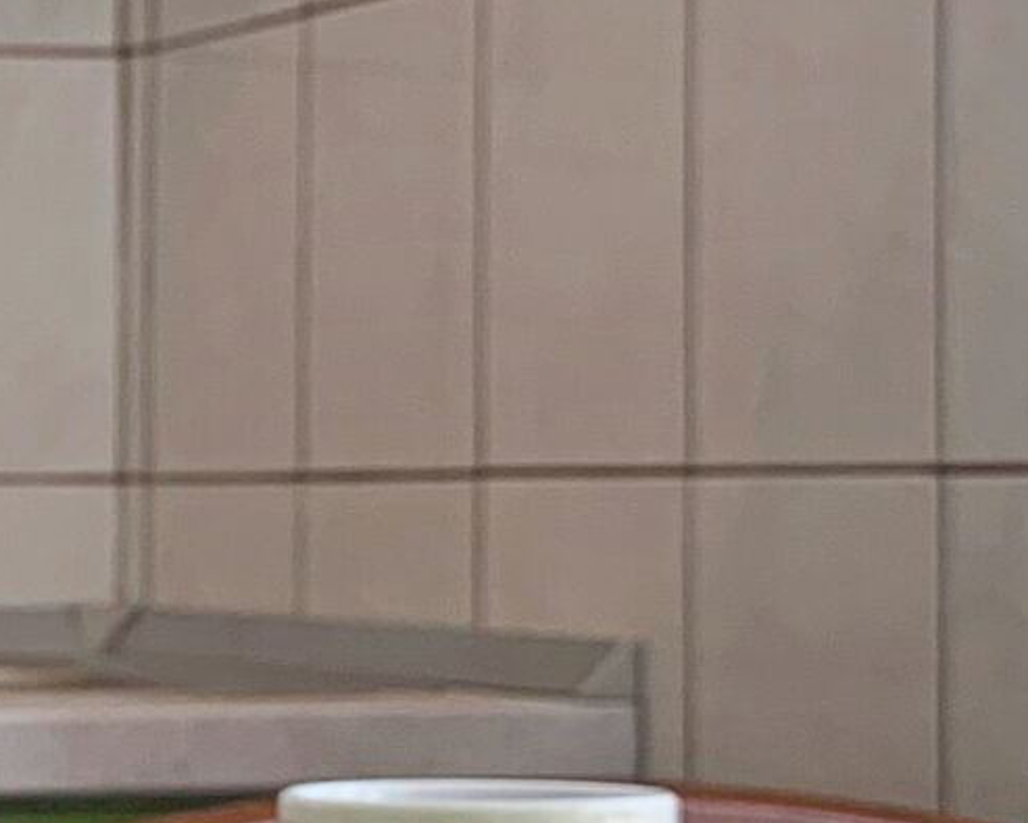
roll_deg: +0.3
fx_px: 4384
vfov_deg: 10.7
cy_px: 469
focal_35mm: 144
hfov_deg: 12.8
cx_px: -430
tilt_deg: +0.3
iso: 64
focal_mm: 4.25
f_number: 1.8
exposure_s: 1/121
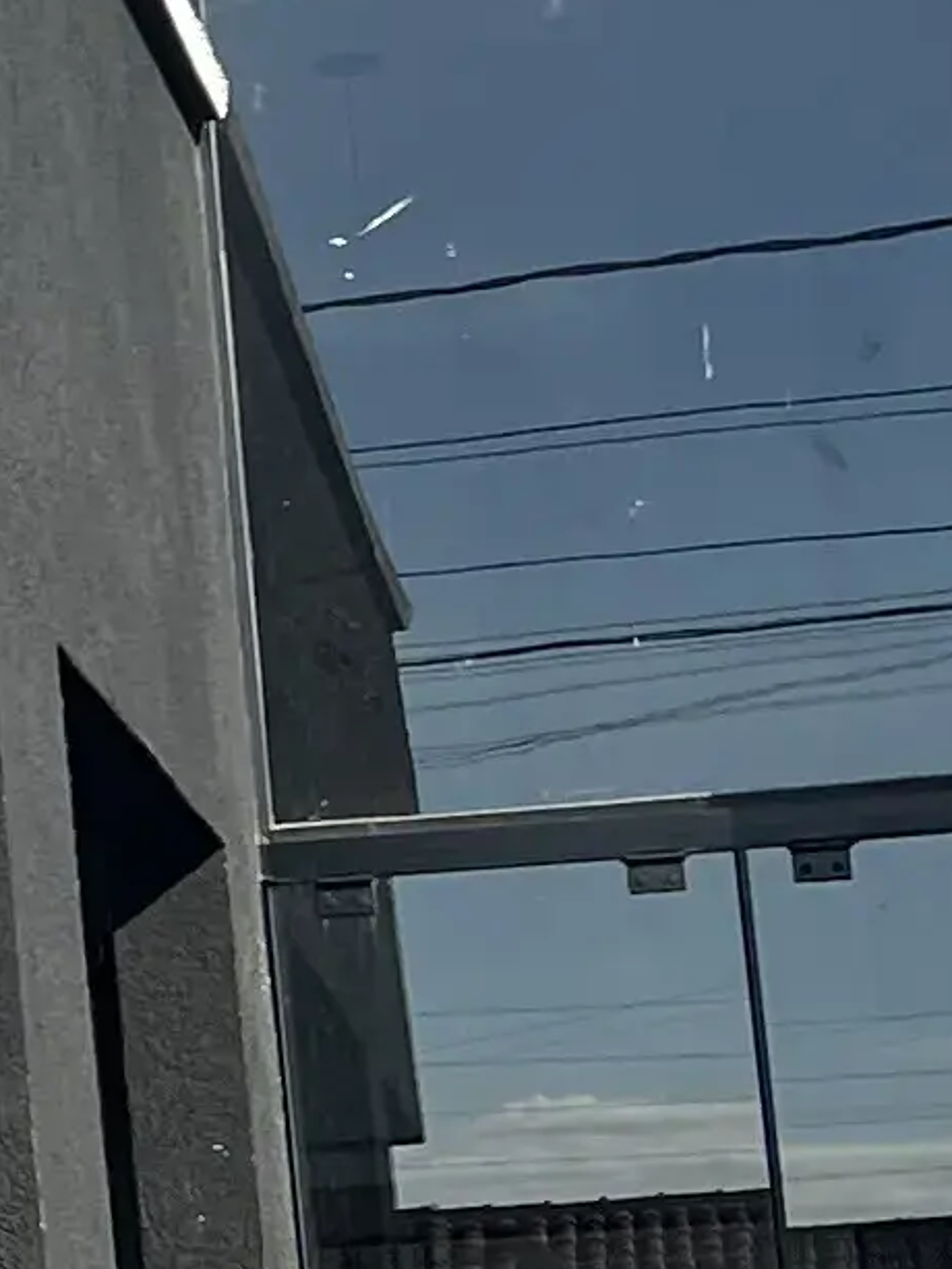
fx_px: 6268
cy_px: 373
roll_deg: +2.4
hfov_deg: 8.1
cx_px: -1219
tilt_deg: +11.7
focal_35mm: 171
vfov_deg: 11.5
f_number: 1.5
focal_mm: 5.7
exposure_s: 1/1869
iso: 50
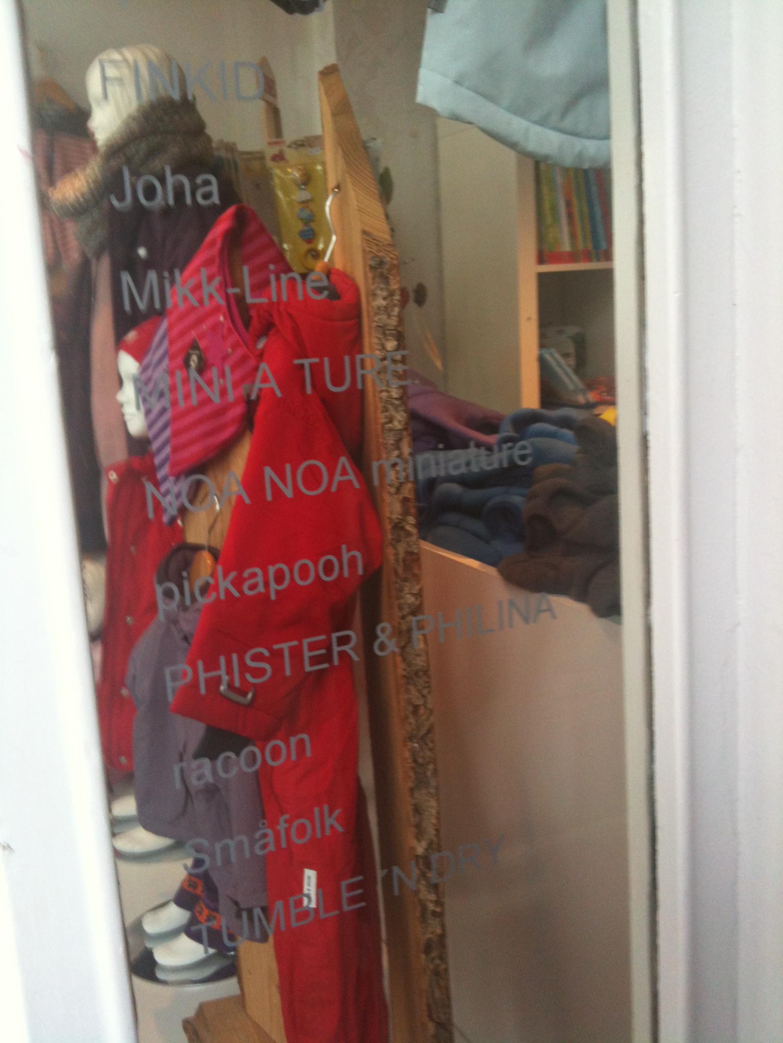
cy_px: 522
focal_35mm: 35
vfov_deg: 52.6
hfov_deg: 40.7
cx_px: 392
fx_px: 1056
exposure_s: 1/40
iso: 80
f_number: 2.8
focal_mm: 3.85
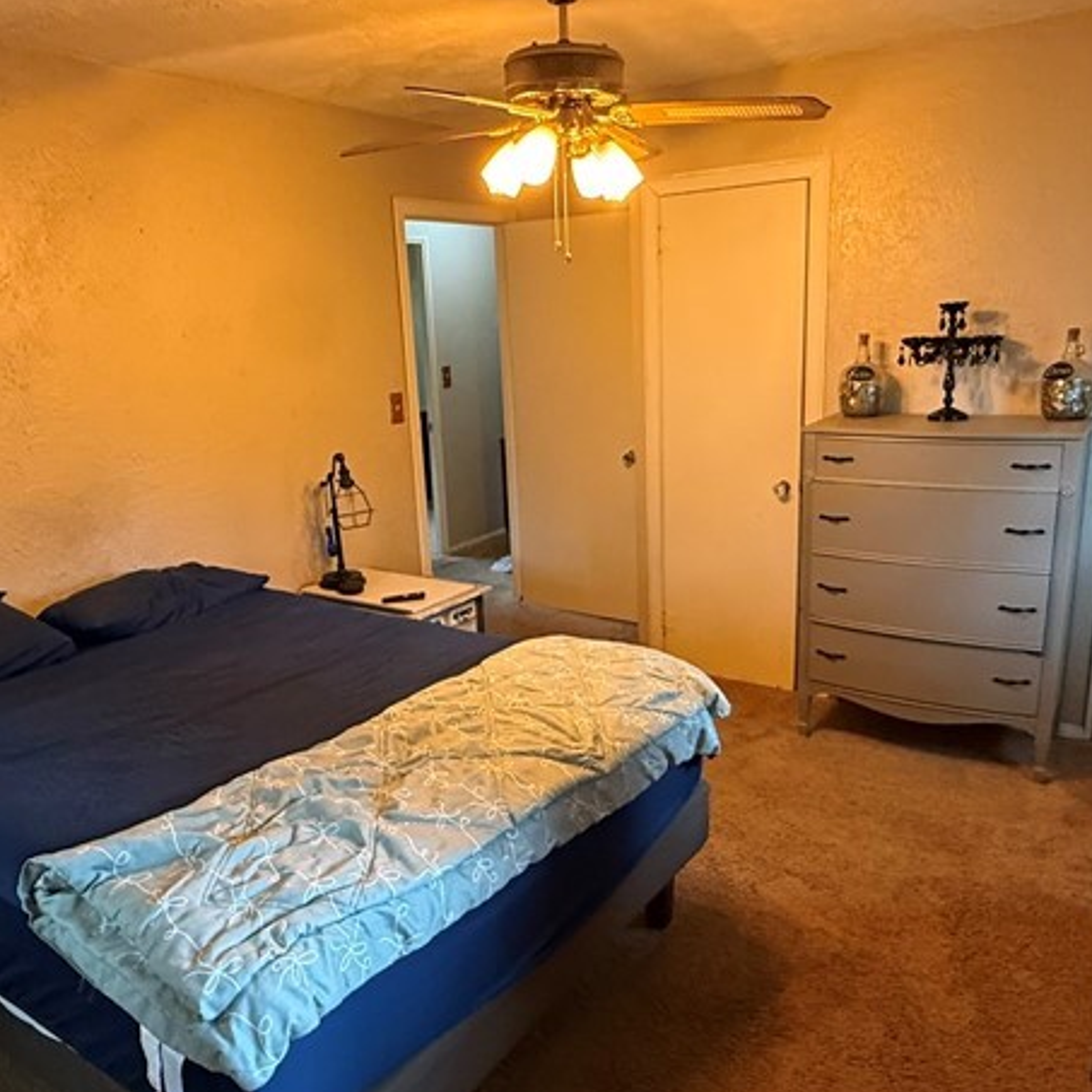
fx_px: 999
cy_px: 588
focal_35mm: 28
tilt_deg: -16.1
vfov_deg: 57.2
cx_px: 535
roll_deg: +2.7
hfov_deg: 57.3
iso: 640
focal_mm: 2.22
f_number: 2.2
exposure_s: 1/60
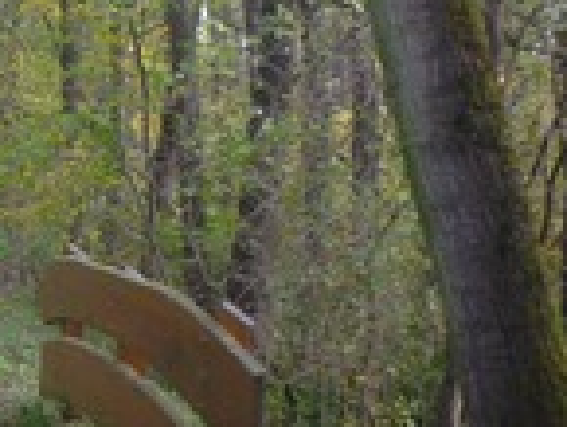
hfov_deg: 16.7
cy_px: 255
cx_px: -305
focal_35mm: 106
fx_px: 1738
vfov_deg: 14.0
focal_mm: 5.2
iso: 100
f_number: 3.3
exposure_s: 1/30
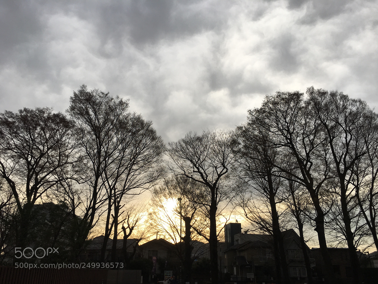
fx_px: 317
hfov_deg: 61.7
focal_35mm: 29
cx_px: 189
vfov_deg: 48.2
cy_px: 142
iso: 25
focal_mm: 4.15
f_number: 2.2
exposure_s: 1/1012
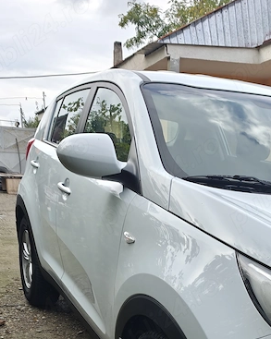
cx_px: 224
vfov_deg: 34.0
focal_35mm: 49
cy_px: 354
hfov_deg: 29.9
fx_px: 492
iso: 50
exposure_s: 1/223
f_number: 1.6
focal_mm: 6.06
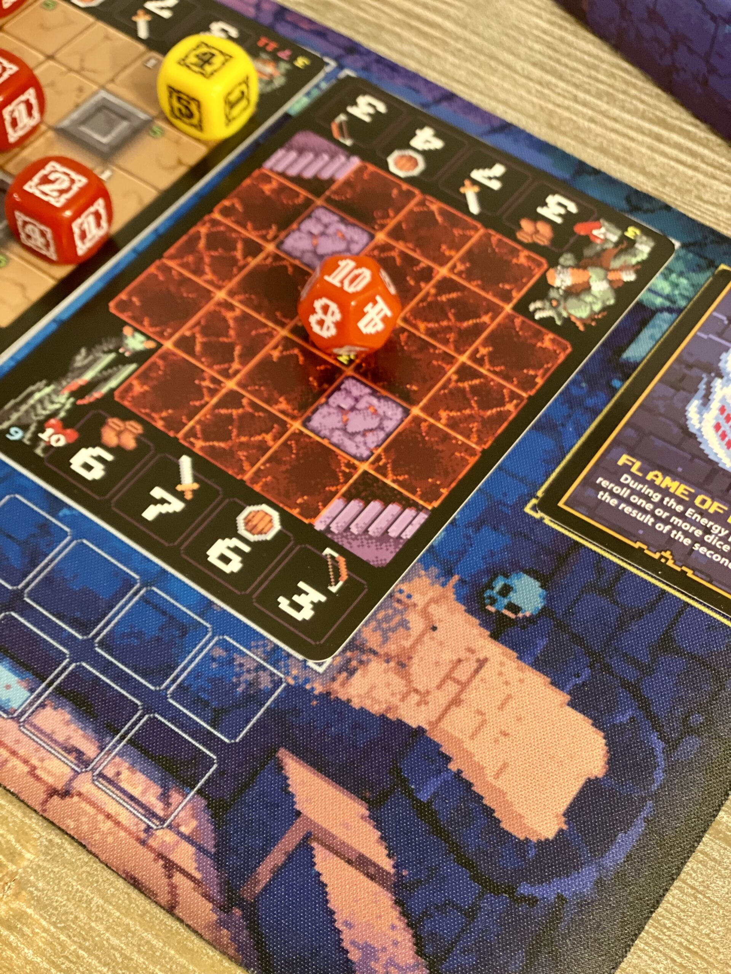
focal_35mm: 52
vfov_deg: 36.8
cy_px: 487
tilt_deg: -55.9
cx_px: 366
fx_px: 1464
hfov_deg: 28.0
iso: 250
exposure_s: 1/33
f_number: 2
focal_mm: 6
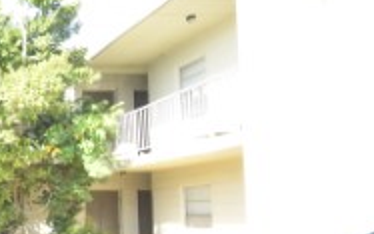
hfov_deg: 28.9
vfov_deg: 21.9
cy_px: 152
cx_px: -98
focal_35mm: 59
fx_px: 602
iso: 400
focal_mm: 10
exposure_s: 1/250
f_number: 8
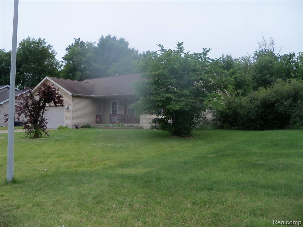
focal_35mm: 35
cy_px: 114
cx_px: 152
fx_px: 306
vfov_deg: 40.7
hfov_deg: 52.6
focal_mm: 6.2
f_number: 3.5
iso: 160
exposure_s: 1/200
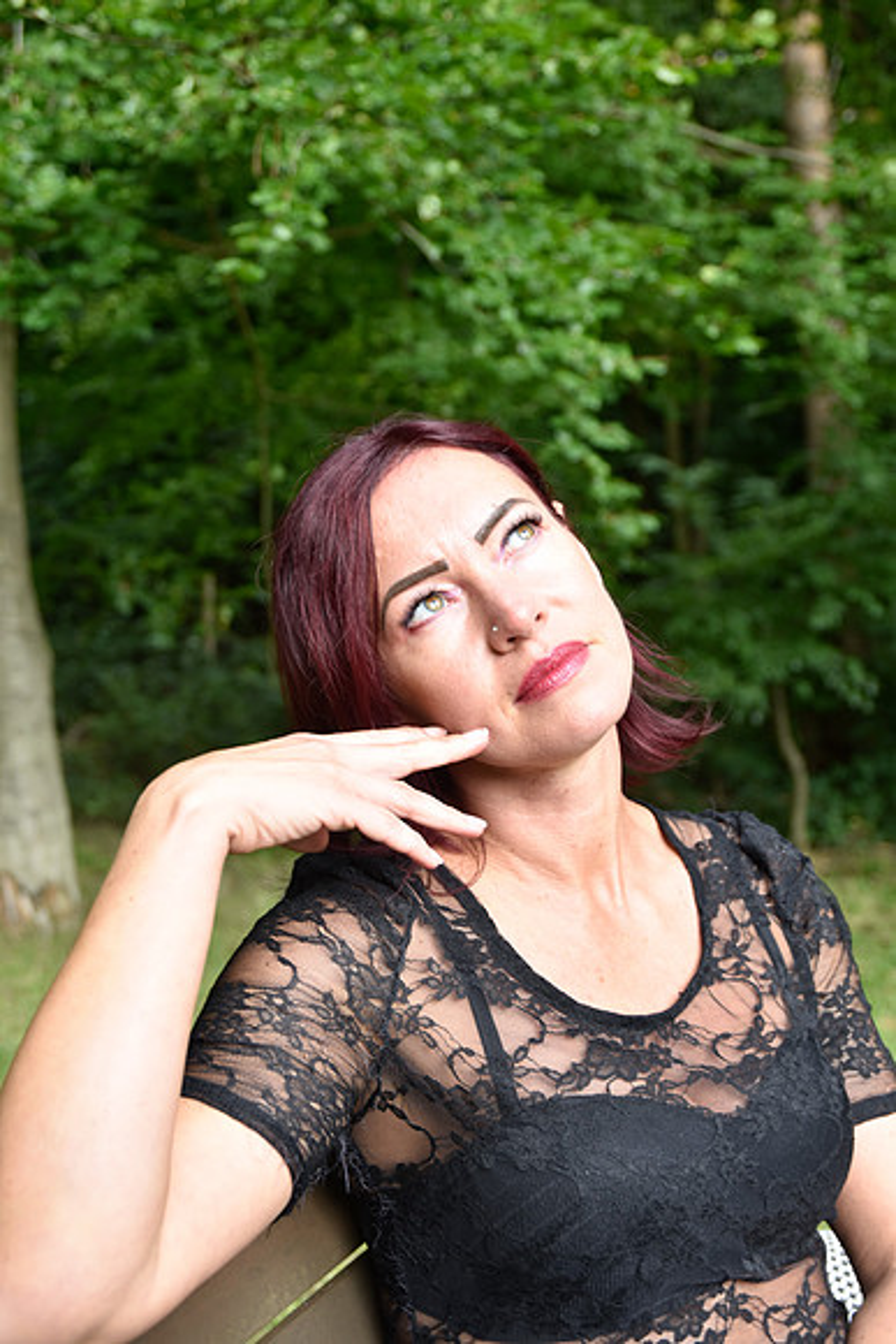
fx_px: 1903
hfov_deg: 26.5
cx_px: 448
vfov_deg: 38.9
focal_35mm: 51
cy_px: 672
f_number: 4
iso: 100
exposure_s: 1/60
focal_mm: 34
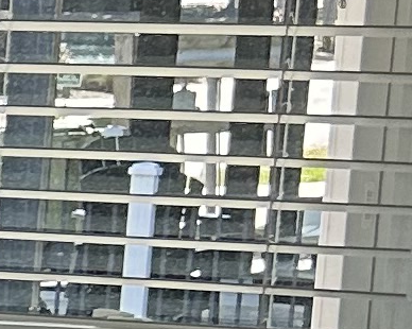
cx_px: -1143
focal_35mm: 264
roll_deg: -0.5
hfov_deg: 6.2
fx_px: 3217
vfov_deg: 5.7
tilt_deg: -11.1
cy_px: 614
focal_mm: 5.7
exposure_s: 1/617
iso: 50
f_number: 1.5
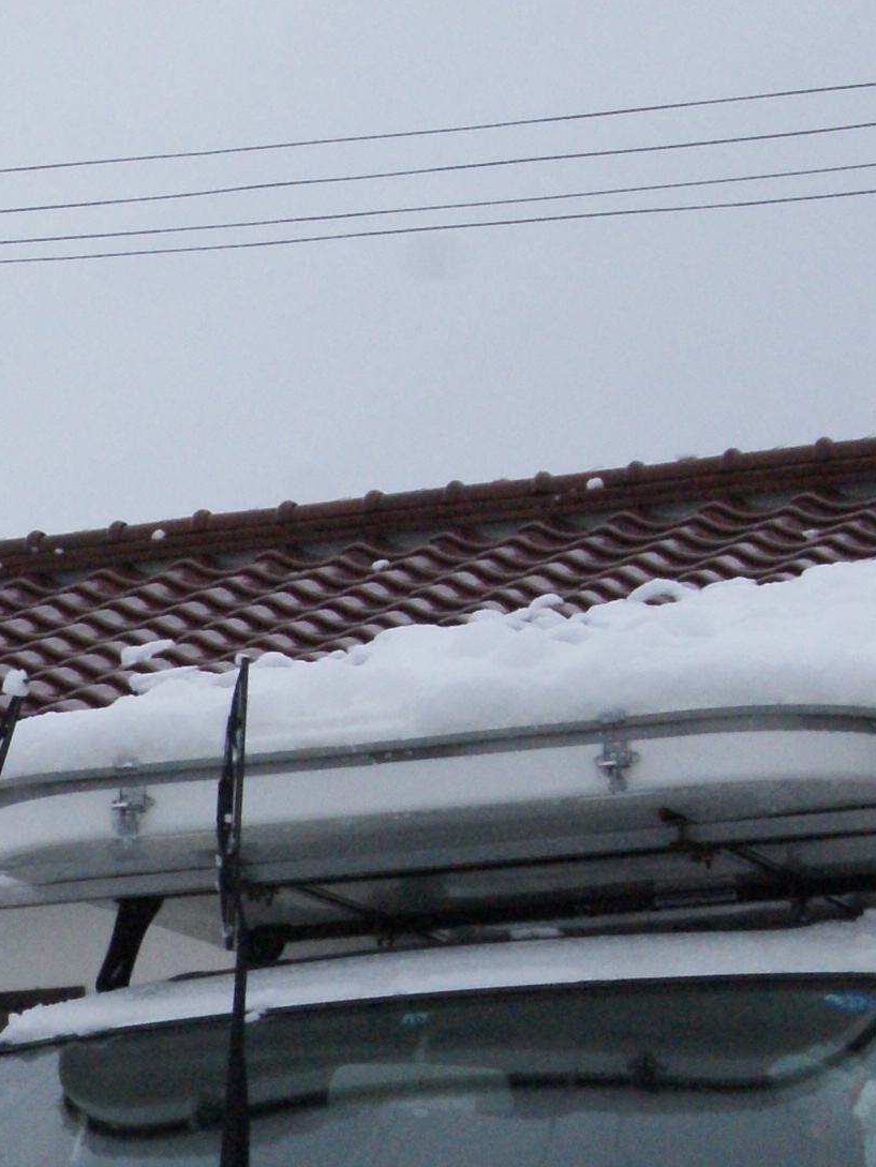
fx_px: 6063
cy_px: 1064
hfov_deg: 8.0
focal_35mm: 180
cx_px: -753
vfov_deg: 10.9
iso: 800
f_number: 13
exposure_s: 1/800
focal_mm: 35
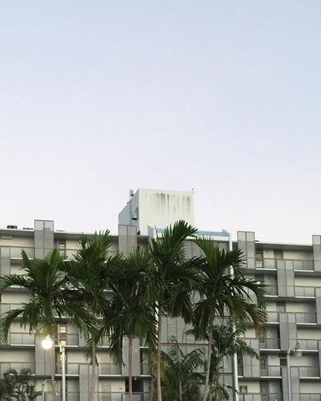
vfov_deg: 28.9
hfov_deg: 24.0
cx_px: 92
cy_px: 359
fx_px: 748
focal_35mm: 63
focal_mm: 4.15
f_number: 2.2
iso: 50
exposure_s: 1/15
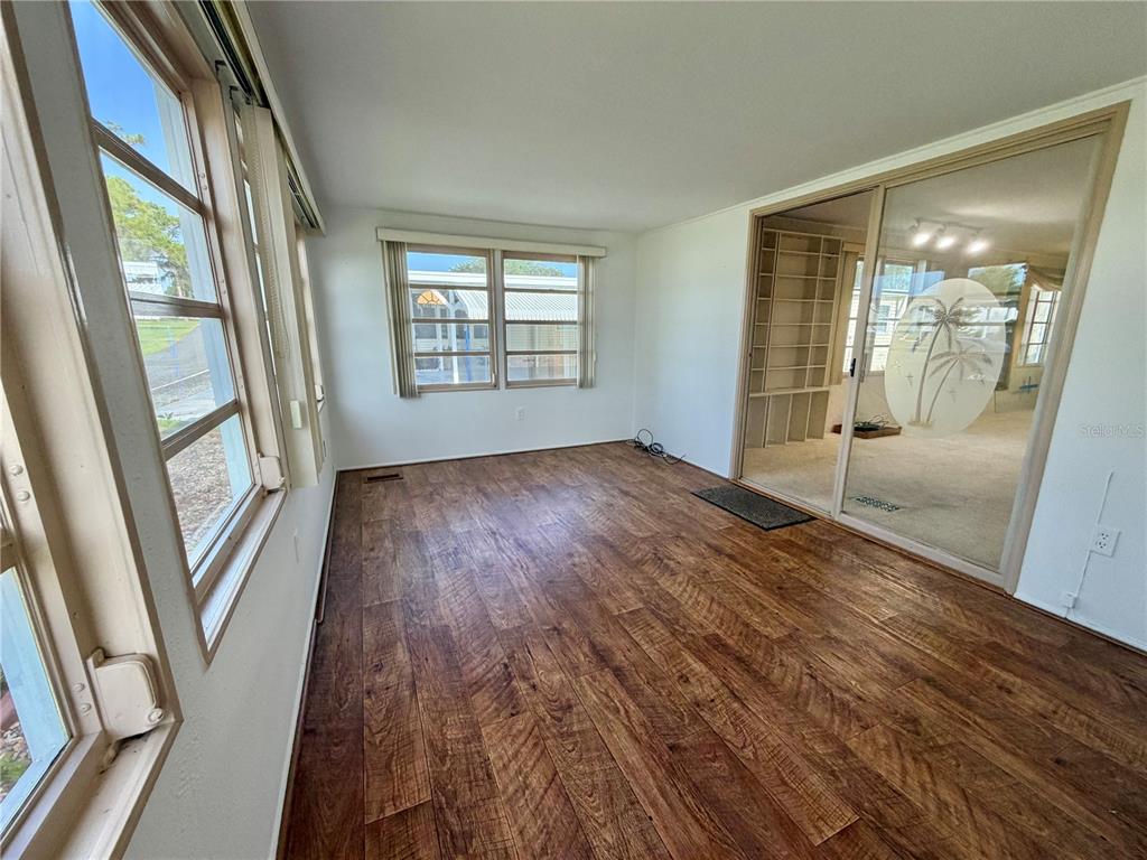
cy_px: 430
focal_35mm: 14
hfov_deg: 102.1
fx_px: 464
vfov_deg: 85.7
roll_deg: -0.2
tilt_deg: -12.7
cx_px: 574
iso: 200
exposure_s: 1/120
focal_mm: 2.22
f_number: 2.2
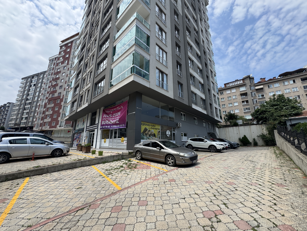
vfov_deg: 85.7
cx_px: 154
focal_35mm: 14
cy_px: 116
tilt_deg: +14.5
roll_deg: +0.7
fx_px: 124
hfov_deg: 102.1
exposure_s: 1/1236
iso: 50
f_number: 2.2
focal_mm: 2.22
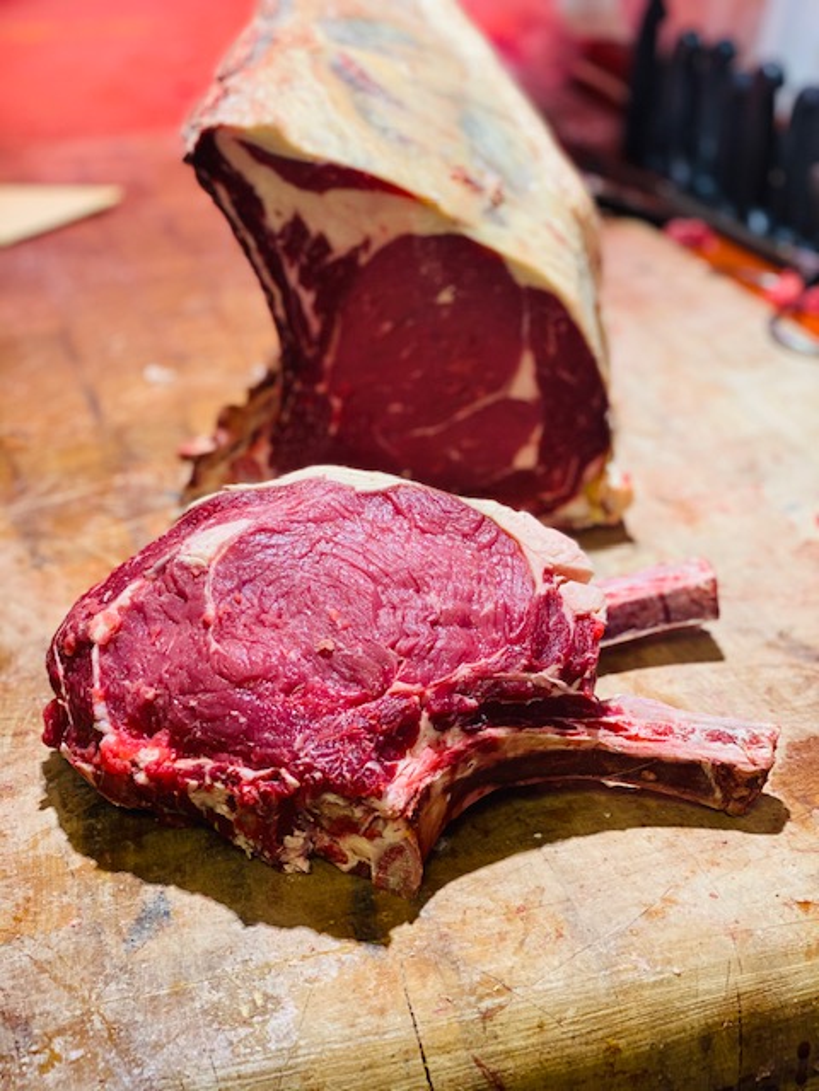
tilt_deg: -27.7
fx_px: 1640
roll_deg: +0.4
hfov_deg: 28.0
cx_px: 410
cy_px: 546
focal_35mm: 52
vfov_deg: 36.8
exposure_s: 1/100
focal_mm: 6
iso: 100
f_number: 2
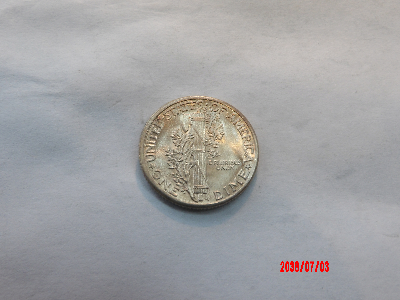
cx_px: 200
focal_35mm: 42
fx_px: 485
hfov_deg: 44.8
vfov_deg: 34.3
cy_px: 150
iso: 209
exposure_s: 1/15
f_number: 4.9
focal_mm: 7.6
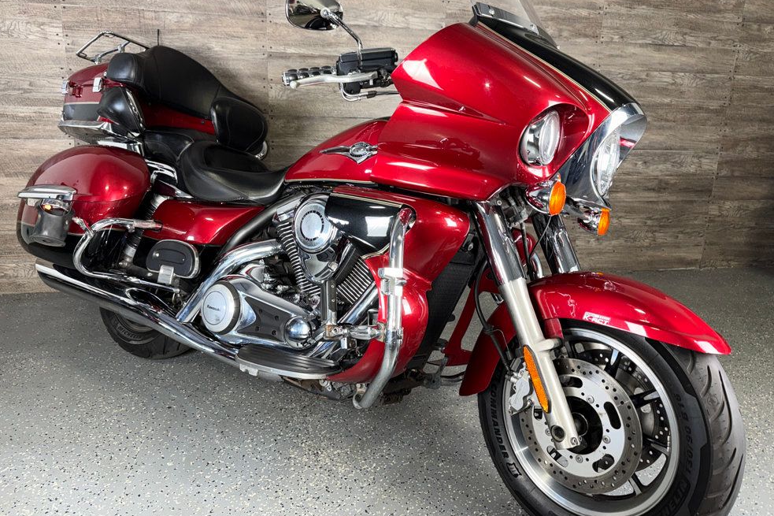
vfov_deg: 49.4
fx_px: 559
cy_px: 230
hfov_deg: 69.4
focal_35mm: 26
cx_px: 391
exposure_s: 1/18
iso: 64
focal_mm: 6.76
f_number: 1.78
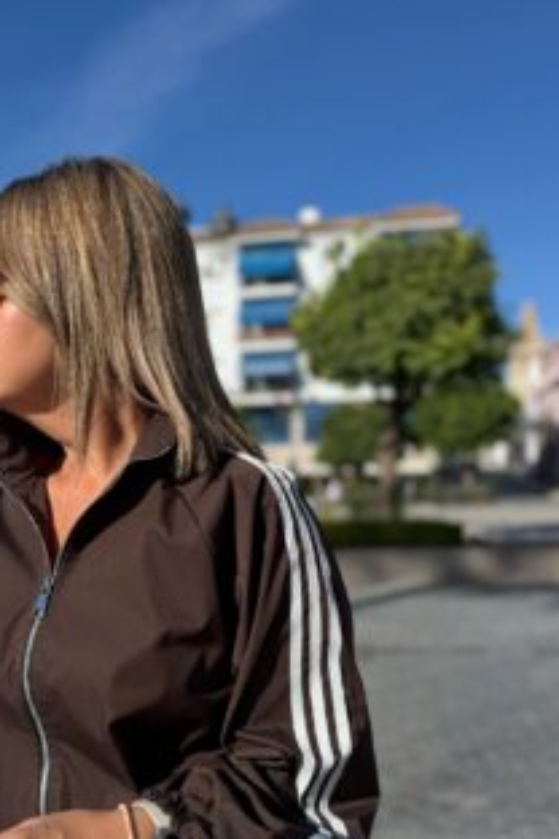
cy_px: 532
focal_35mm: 32
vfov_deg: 57.9
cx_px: 175
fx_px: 745
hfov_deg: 40.5
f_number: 1.78
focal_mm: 6.76
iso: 80
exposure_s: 1/4975
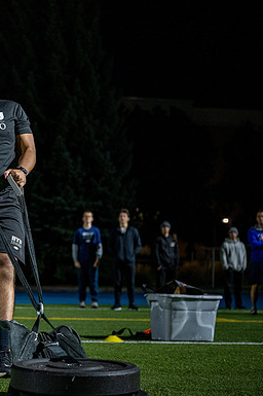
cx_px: -4
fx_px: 911
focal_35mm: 83
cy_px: 192
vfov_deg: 24.5
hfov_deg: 16.1
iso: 2000
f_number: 2.8
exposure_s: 1/250
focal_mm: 53
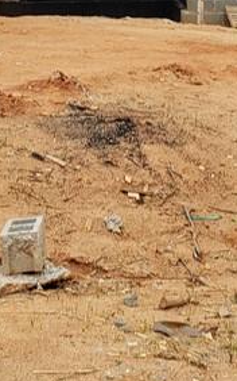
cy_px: -78
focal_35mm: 100
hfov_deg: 13.0
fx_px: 1034
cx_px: 59
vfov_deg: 19.6
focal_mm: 4.3
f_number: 2.4
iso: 50
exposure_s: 1/253
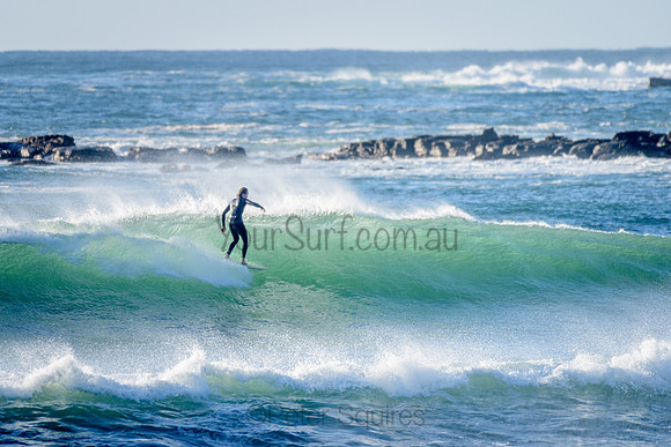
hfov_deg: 3.4
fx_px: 11404
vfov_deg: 2.2
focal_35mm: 612
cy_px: 174
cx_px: 263
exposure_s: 1/1250
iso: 220
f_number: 5.6
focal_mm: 500
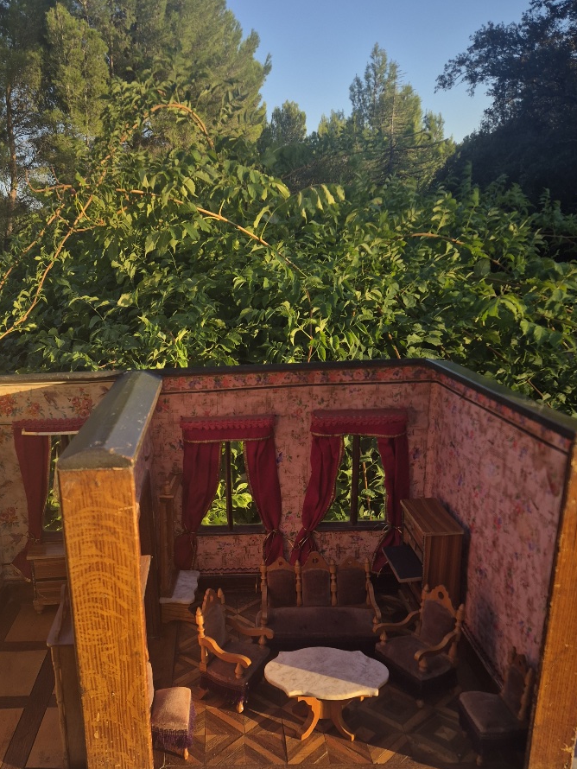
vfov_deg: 57.7
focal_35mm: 31
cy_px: 476
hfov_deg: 44.9
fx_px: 689
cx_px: 201
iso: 25
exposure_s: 1/310
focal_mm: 5.4
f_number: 1.8
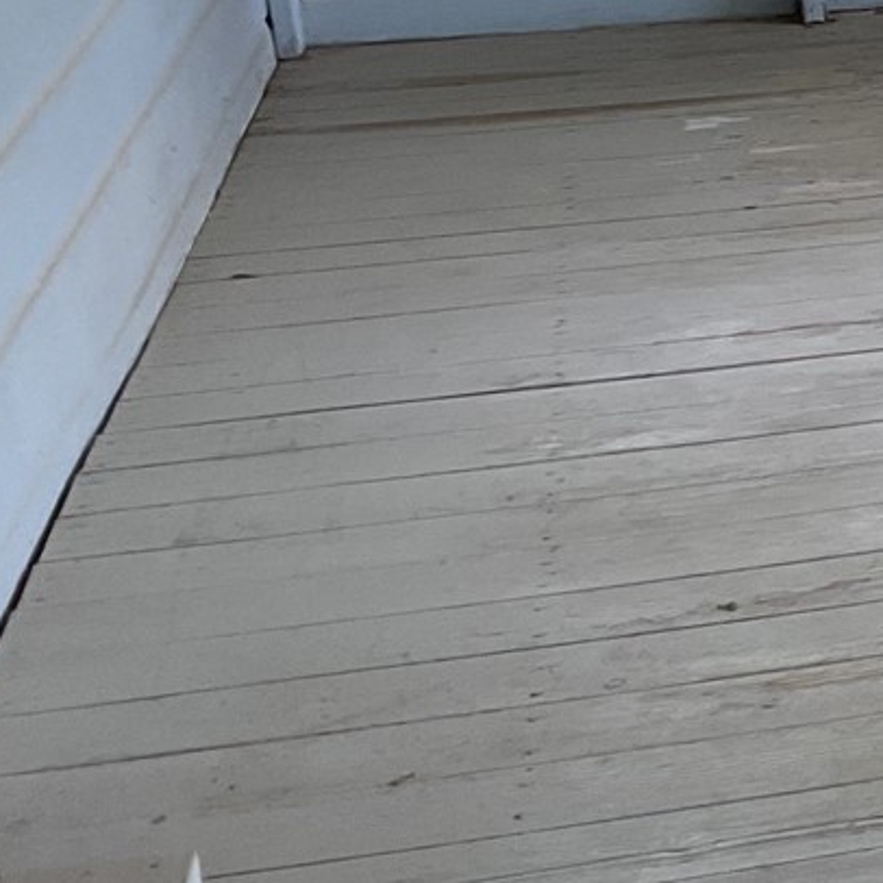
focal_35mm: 101
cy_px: 15
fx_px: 2915
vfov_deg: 16.9
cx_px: 1712
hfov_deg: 14.6
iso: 40
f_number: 1.8
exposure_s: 1/120
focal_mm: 3
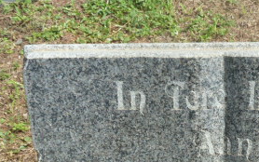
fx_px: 431
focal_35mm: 61
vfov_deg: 20.1
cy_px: 192
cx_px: 210
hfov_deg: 32.5
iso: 80
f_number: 4
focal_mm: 4.1
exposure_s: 1/250
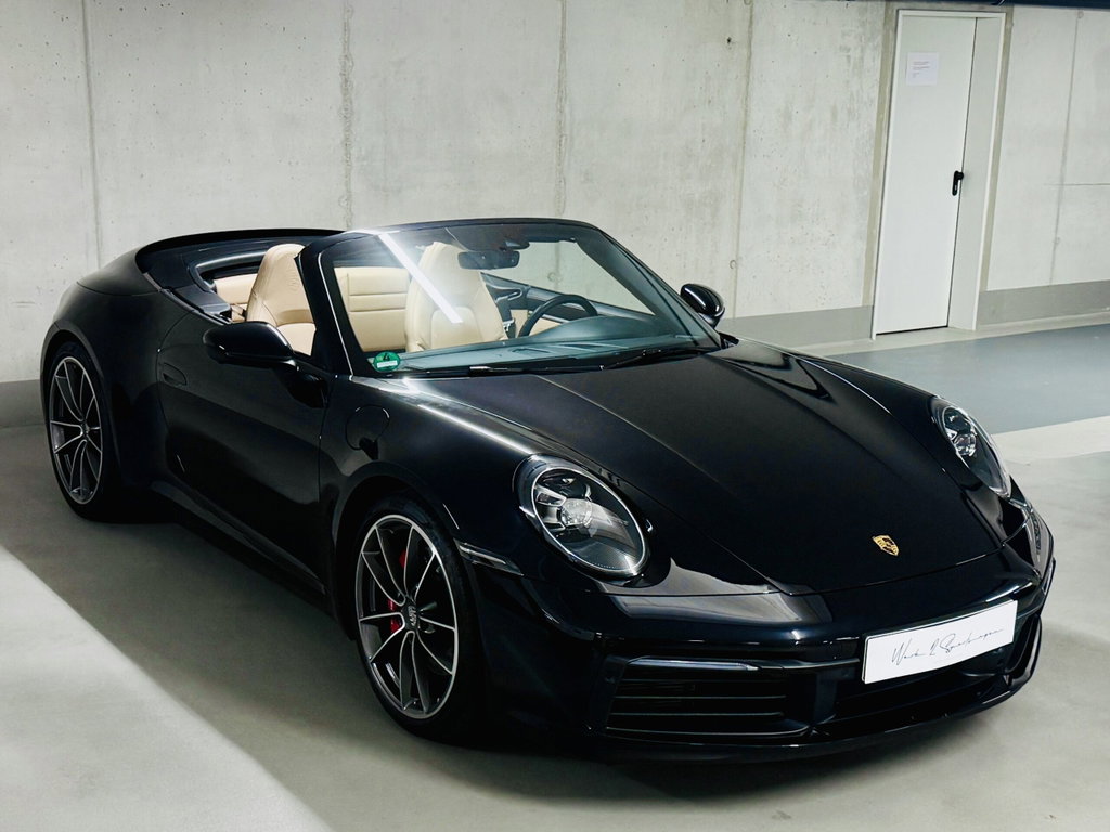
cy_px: 416
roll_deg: -1.1
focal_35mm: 24
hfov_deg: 71.6
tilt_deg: -14.8
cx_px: 555
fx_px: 770
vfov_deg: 56.8
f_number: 1.78
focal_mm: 6.76
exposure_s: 1/100
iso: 320
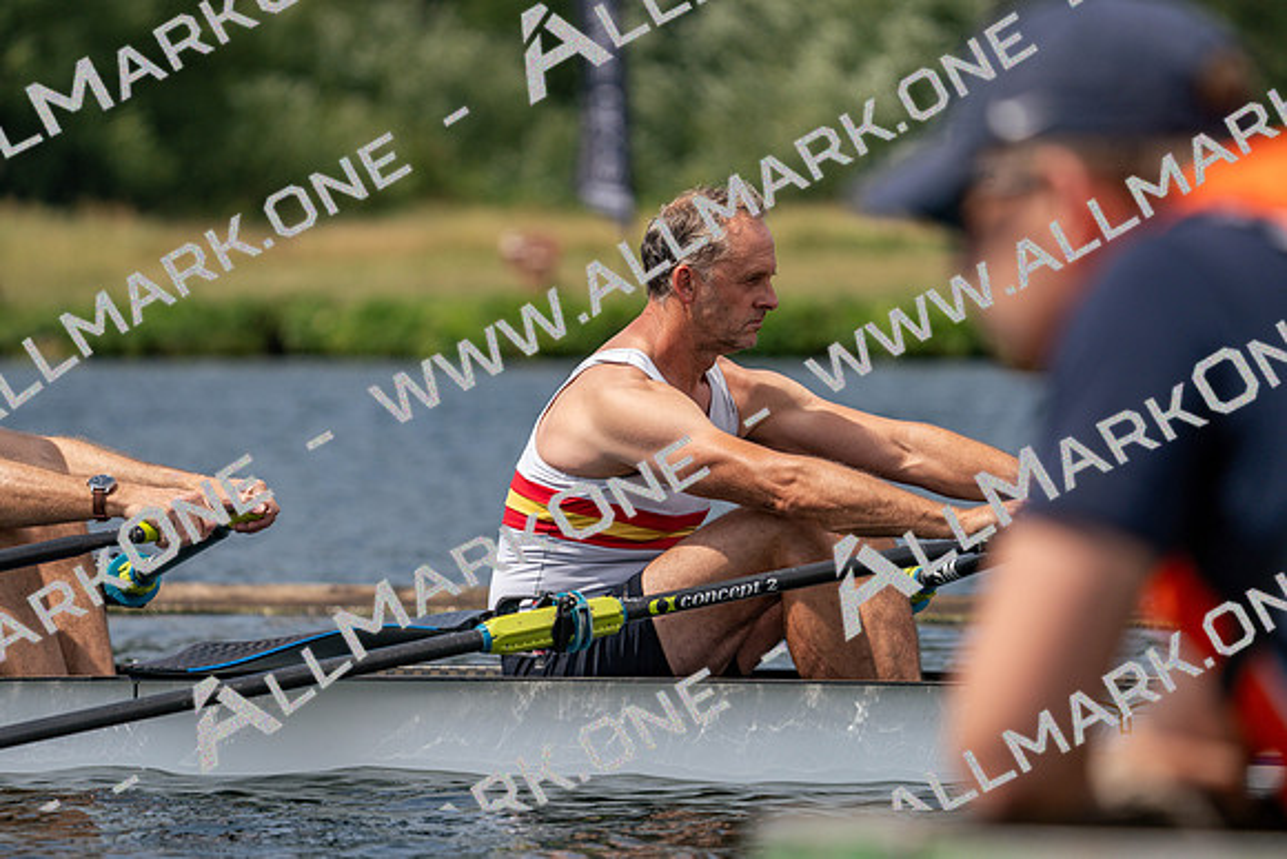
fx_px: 11478
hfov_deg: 6.4
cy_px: 430
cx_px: 644
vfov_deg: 4.3
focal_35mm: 321
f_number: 6.3
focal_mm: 321
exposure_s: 1/1600
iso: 200
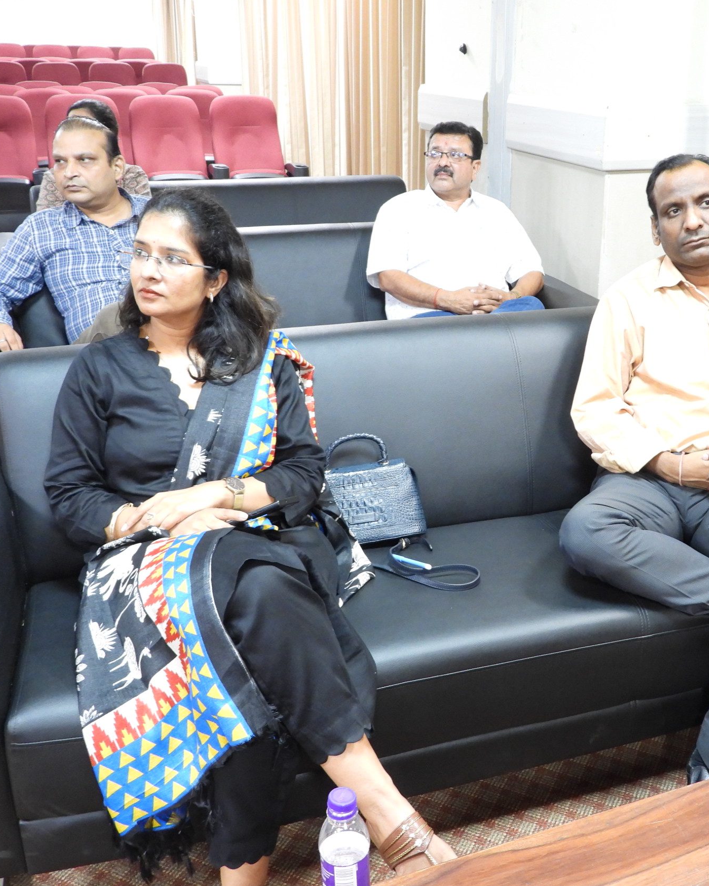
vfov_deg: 49.1
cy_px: 439
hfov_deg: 39.6
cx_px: 476
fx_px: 970
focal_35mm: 37
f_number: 2.8
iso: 500
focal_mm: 5
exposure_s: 1/8
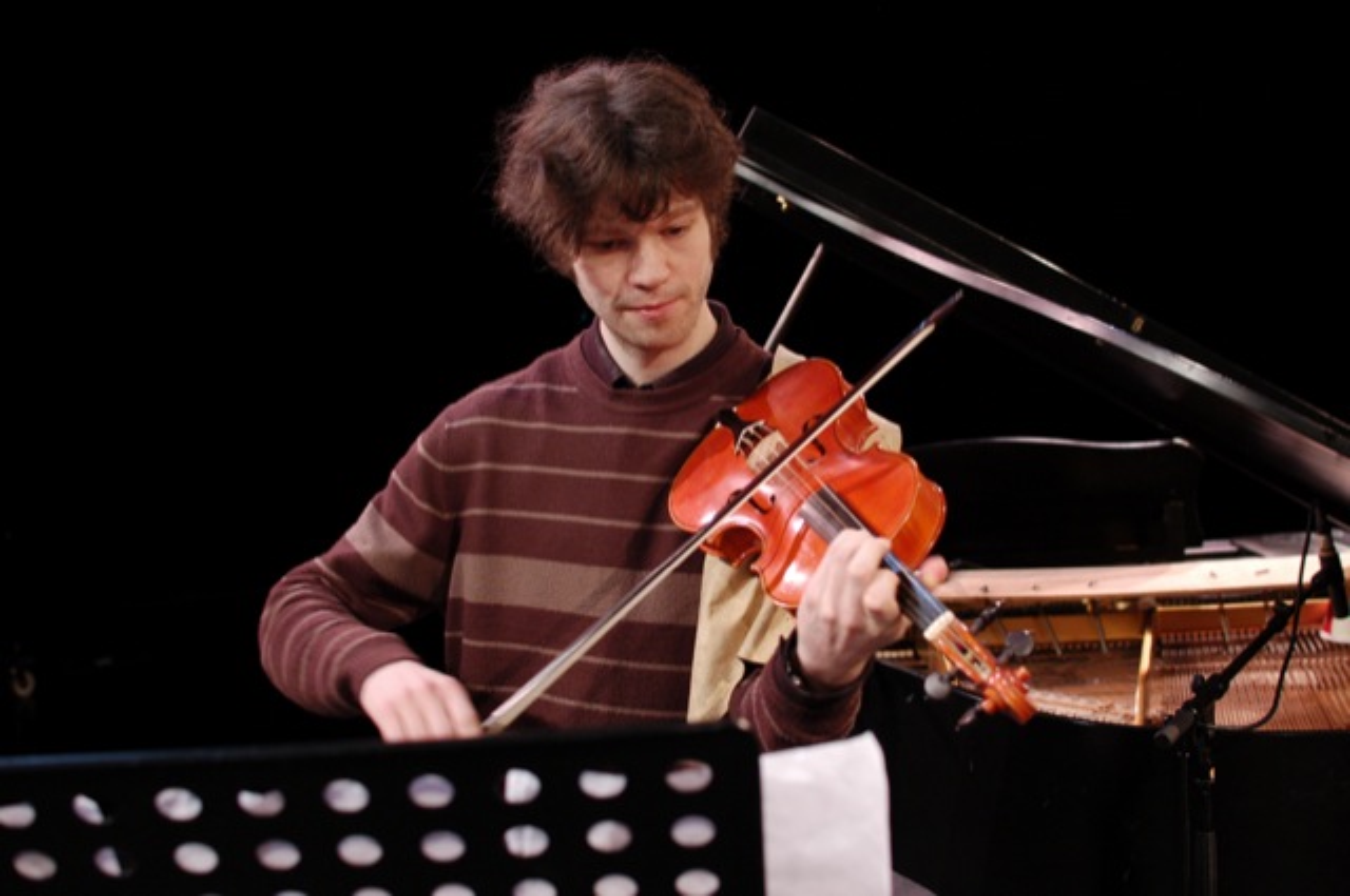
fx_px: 1966
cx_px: 675
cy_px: 448
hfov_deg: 37.9
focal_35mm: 52
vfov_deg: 25.7
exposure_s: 1/60
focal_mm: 35
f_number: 4
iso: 800
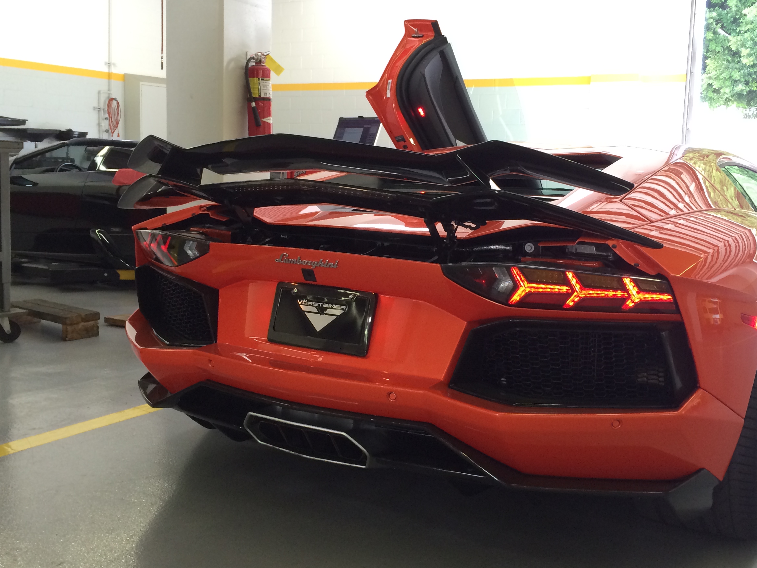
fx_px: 875
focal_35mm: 40
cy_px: 251
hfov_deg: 46.7
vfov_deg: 35.9
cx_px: 430
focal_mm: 4.12
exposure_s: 1/30
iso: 50
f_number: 2.2
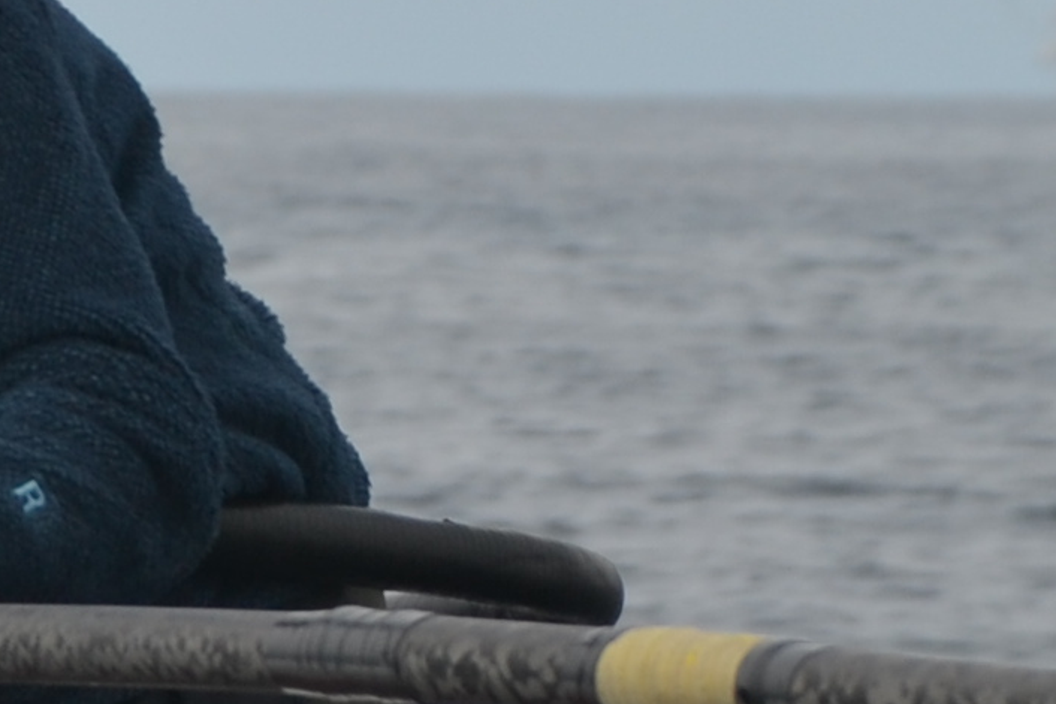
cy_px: 1546
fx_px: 21541
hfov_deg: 2.8
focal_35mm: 734
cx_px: -534
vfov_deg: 1.9
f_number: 5.6
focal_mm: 75
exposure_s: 1/500
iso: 100
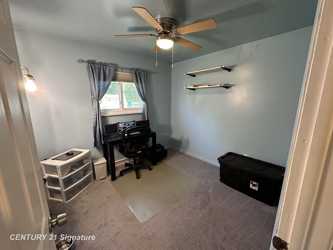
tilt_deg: -10.7
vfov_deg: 85.7
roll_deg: +0.3
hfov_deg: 102.1
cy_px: 125
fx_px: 135
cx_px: 166
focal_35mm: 14
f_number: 2.2
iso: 200
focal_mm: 2.22
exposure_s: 1/60
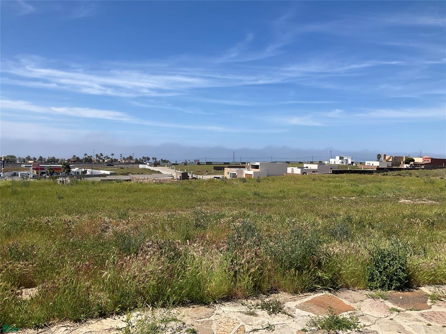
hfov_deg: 61.7
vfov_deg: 48.2
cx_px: 223
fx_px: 374
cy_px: 167
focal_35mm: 29
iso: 25
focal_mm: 3
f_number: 1.8
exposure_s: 1/2538
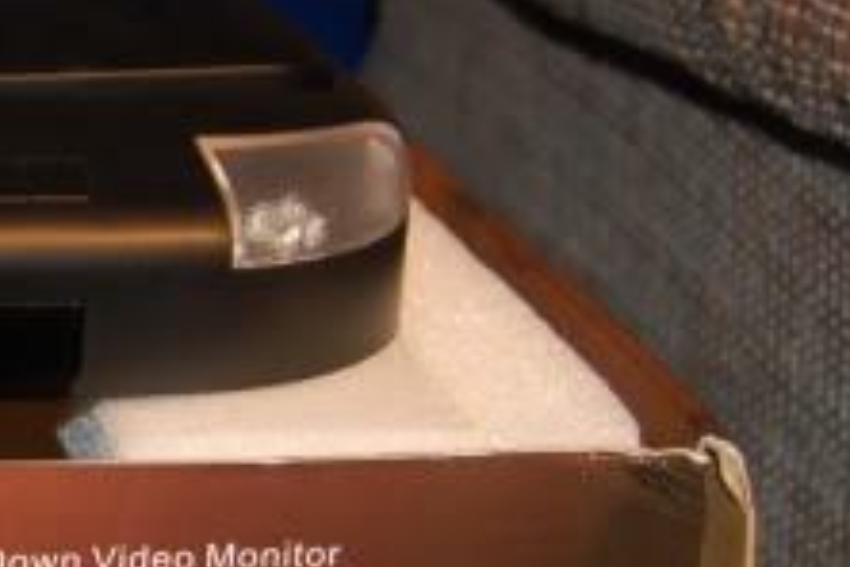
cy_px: 274
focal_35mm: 151
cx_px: -435
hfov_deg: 12.9
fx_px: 3565
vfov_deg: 9.1
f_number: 4.2
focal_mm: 28
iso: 400
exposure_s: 1/60
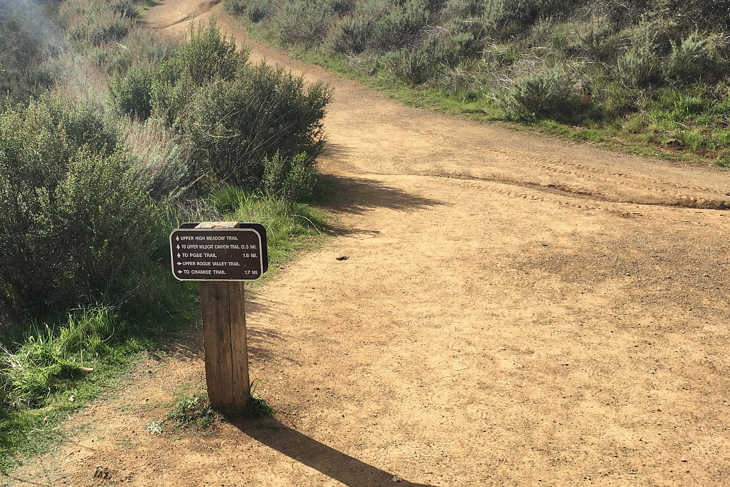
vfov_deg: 31.9
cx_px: 224
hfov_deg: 45.5
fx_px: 852
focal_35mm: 42
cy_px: 211
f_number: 2.2
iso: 25
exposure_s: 1/1241
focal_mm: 4.15
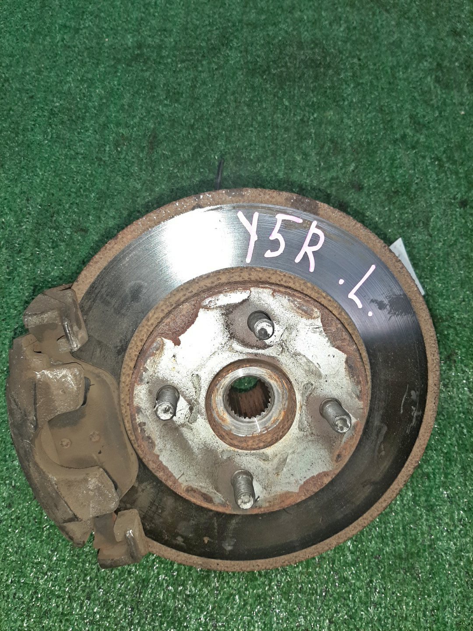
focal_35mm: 26
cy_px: 316
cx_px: 236
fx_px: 474
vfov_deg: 67.3
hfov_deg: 53.1
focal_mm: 3.93
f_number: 1.7
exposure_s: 1/50
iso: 244
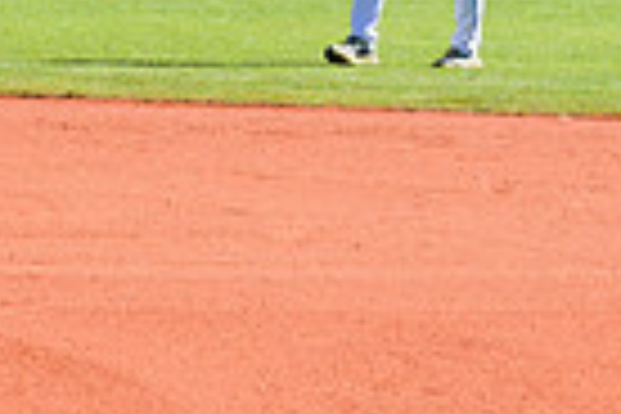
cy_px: -92
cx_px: -1034
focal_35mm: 561
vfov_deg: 2.4
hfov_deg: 3.6
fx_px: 9676
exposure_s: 1/1600
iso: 400
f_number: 5
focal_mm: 80
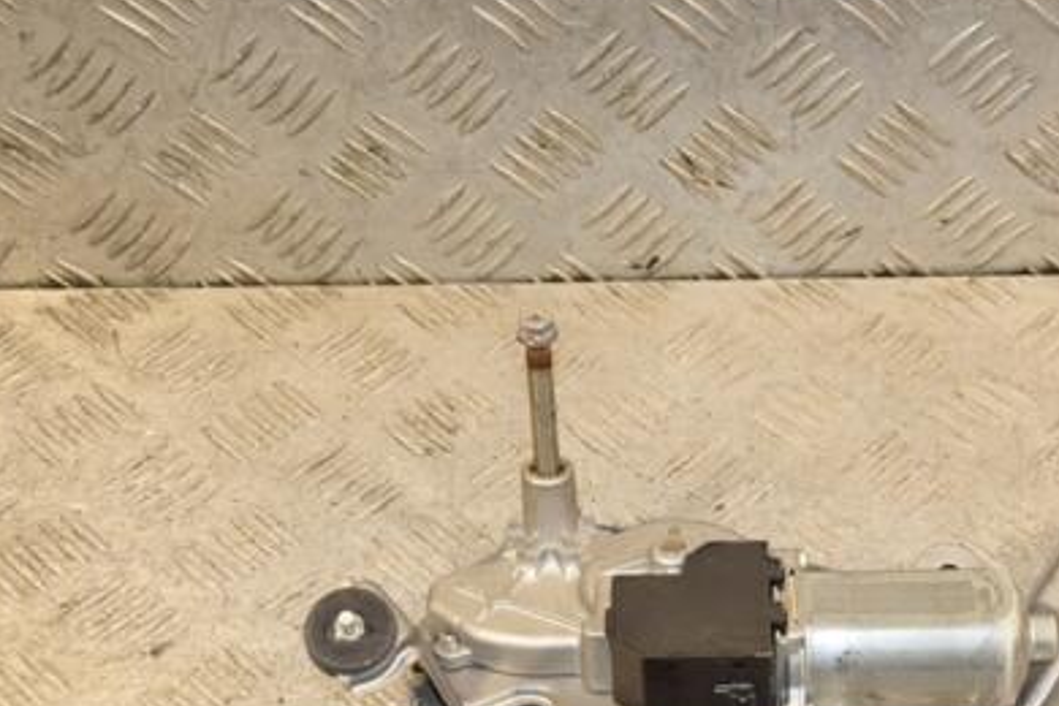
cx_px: 787
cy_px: 502
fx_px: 2376
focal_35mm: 81
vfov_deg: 16.8
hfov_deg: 24.9
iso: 800
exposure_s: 1/200
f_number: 5.6
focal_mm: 35
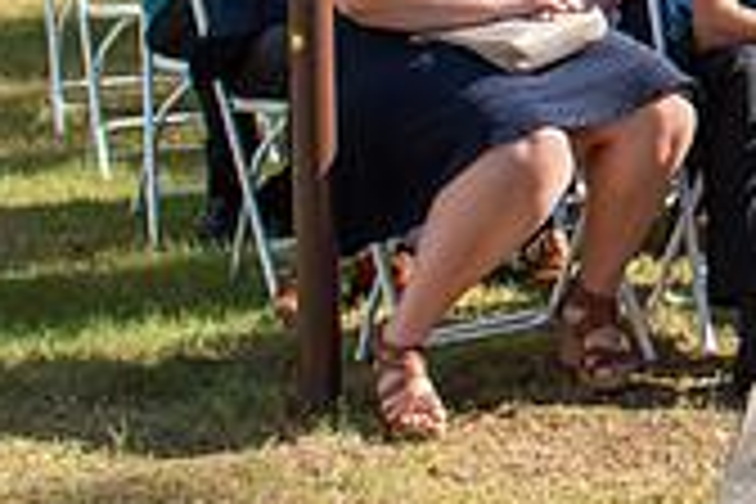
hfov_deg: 12.6
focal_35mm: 153
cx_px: 1206
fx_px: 3213
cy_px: -162
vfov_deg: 8.8
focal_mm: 28
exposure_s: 1/250
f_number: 8
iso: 200
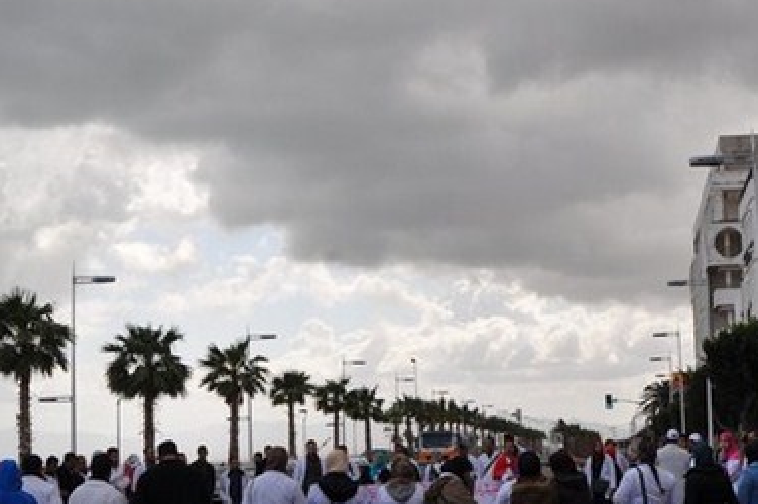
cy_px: 251
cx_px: 428
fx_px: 1494
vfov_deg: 19.2
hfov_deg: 28.4
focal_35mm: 71
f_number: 10
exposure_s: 1/400
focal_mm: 26
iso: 200
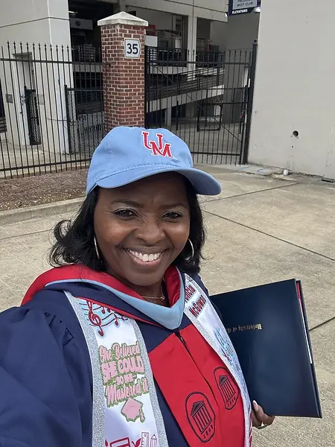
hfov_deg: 46.8
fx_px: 387
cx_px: 168
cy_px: 224
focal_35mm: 30
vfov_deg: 60.0
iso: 32
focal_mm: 2.69
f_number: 1.9
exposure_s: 1/172
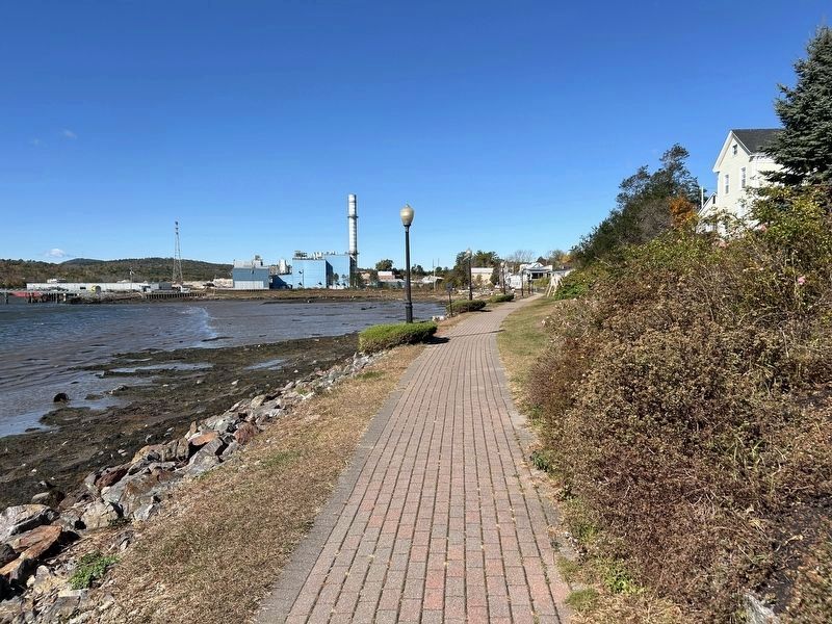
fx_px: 625
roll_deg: -1.8
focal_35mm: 26
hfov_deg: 67.3
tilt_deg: -2.5
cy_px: 312
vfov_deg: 53.1
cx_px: 416
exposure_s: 1/4444
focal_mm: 5.7
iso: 50
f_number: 1.5
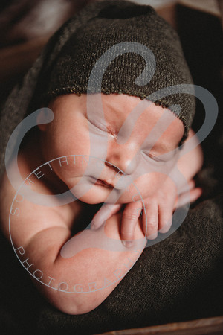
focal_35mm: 55
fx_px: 511
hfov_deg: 24.6
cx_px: 112
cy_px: 168
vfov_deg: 36.2
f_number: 2.8
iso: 400
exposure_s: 1/125
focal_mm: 55
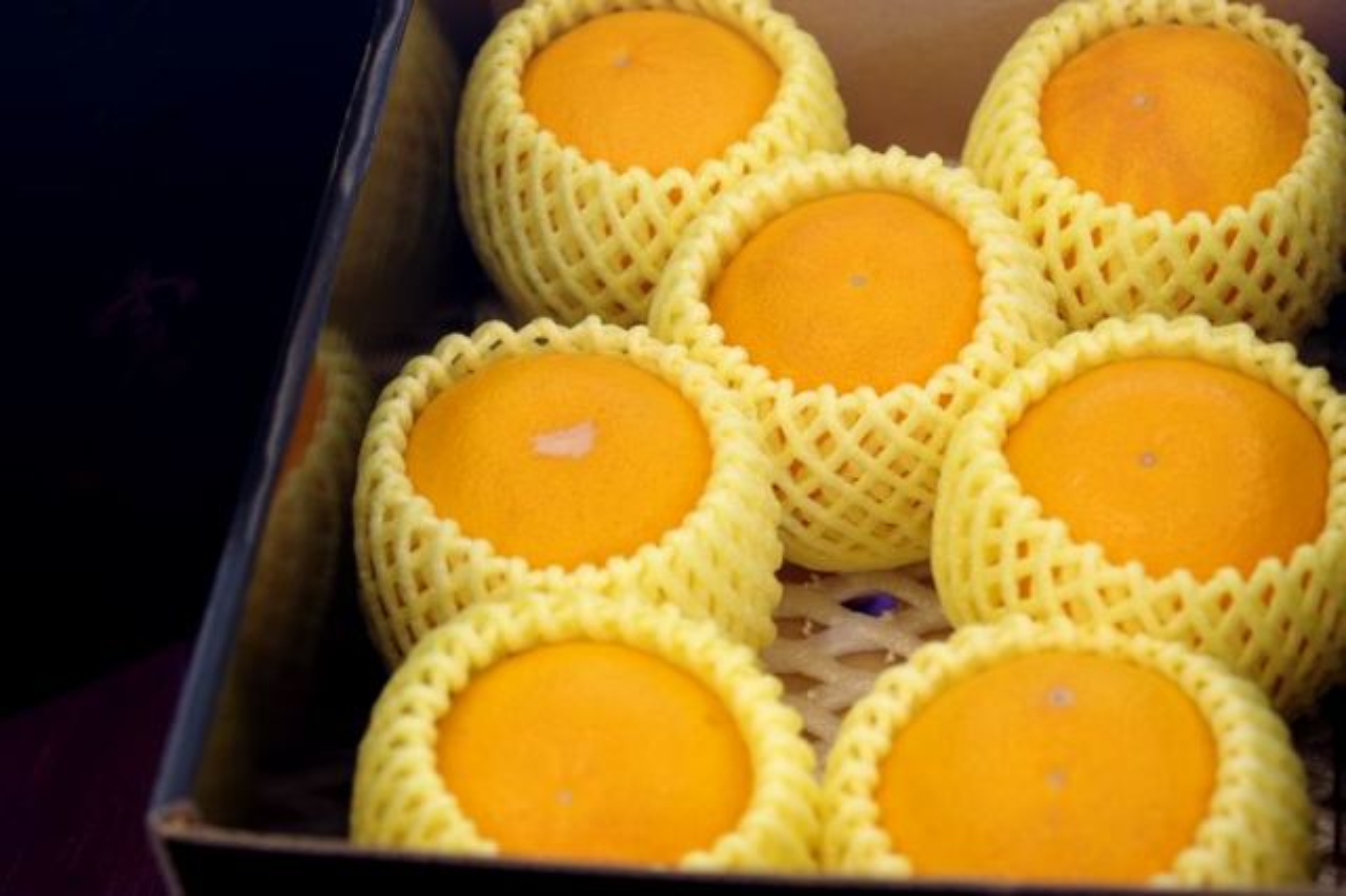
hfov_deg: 27.0
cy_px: 448
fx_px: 2803
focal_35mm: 75
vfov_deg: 18.2
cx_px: 673
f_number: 3.5
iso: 400
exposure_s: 1/100
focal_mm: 50
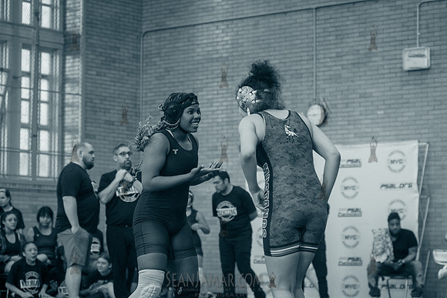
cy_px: 150
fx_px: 1228
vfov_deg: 13.8
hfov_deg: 20.6
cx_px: 209
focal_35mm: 99
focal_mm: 80
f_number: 3.5
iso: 5000
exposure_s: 1/400
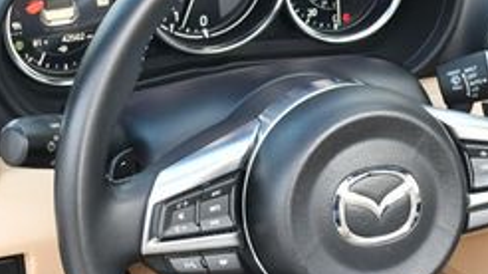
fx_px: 1552
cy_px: 153
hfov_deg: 17.6
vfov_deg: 10.1
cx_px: 434
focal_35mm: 120
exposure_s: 1/250
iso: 640
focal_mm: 22
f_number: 3.8
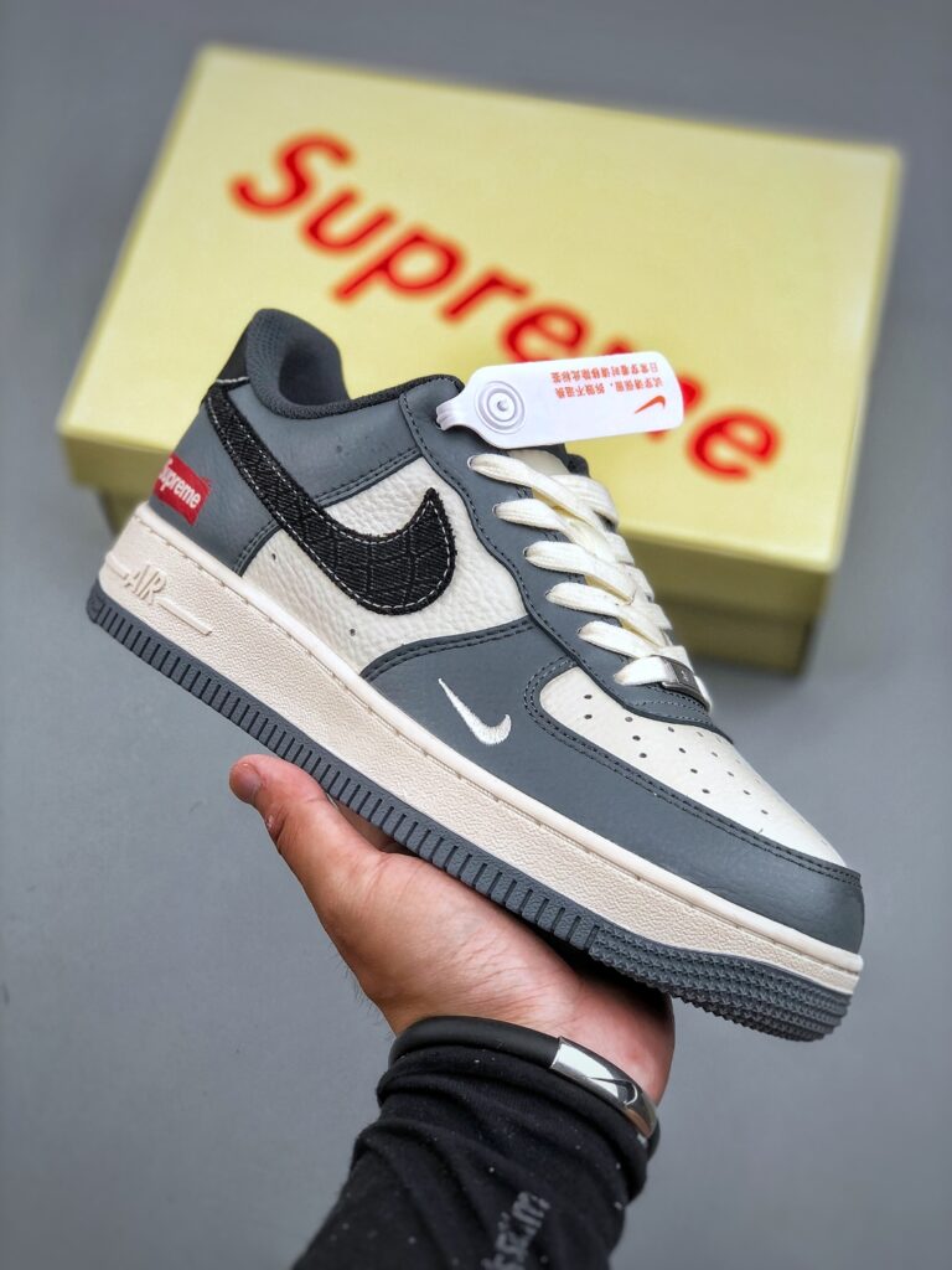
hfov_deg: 25.7
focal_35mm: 57
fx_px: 2090
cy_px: 635
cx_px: 476
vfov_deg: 33.8
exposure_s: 1/100
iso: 25
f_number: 2.8
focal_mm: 6.6
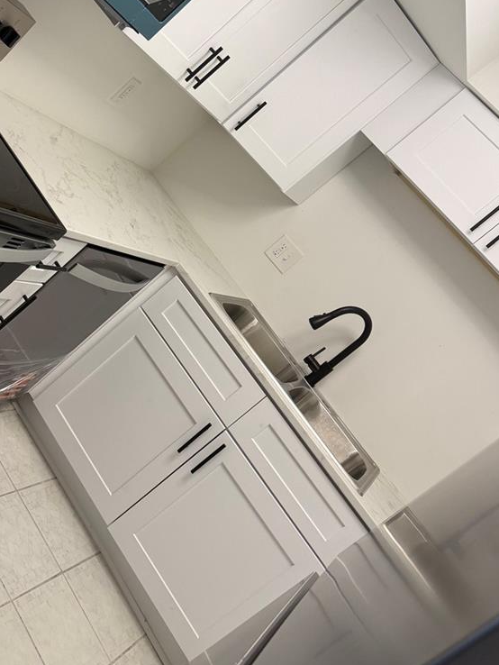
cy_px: 186
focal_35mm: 39
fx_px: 749
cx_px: 159
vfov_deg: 46.5
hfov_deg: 36.4
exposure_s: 1/101
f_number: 1.78
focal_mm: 6.76
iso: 200
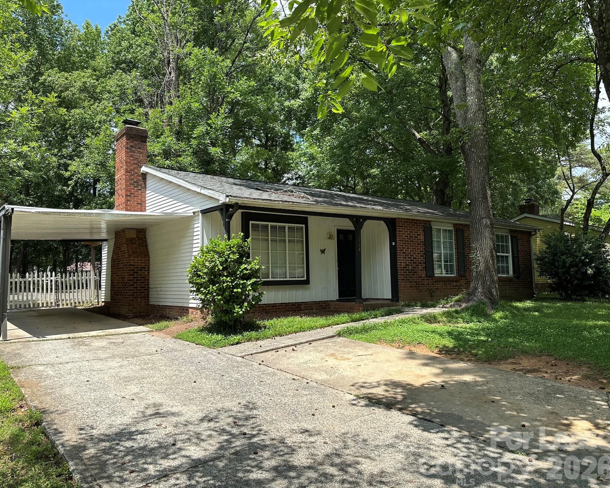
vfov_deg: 54.9
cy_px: 237
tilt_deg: +5.7
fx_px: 469
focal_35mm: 26
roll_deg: +0.7
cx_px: 279
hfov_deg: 65.9
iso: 80
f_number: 1.78
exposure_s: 1/2252
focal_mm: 6.86
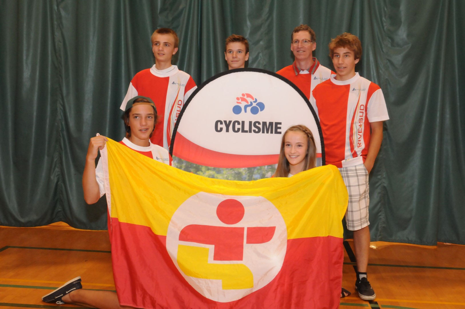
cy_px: 154
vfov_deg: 36.8
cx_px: 232
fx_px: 464
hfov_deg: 53.2
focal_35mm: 36
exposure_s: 1/100
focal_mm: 24
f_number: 6.3
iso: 2000
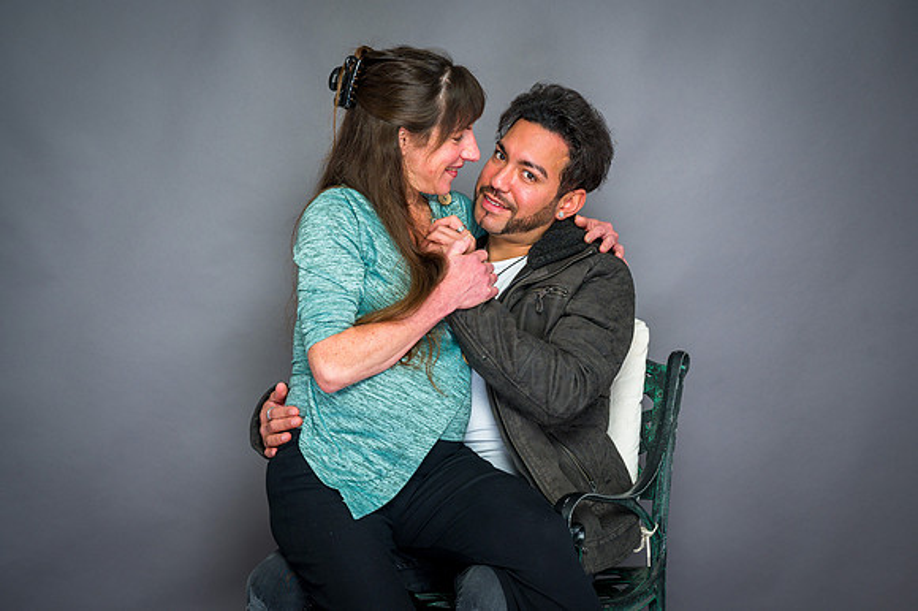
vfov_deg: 25.7
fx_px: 1336
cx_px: 512
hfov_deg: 37.9
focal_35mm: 52
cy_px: 341
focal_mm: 47
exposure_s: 1/100
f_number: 5.6
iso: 200
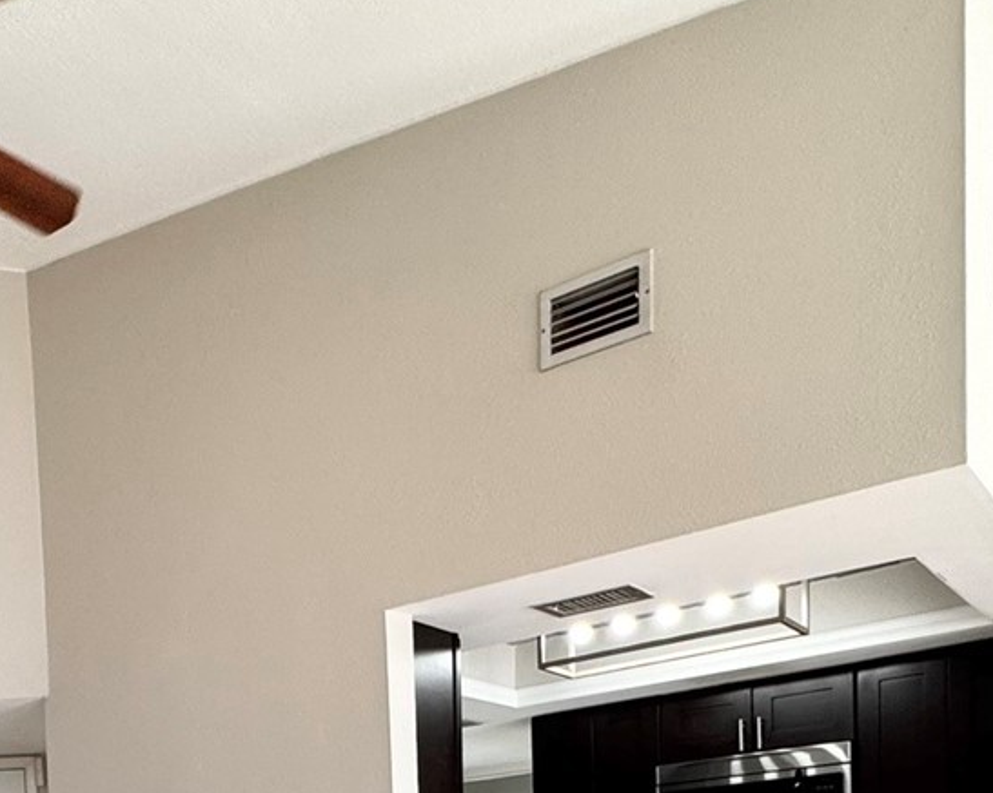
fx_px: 1175
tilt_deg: -4.6
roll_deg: +2.8
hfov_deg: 43.9
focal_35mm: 40
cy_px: 1018
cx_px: 214
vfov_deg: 30.1
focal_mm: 2.22
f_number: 2.2
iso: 100
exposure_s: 1/120
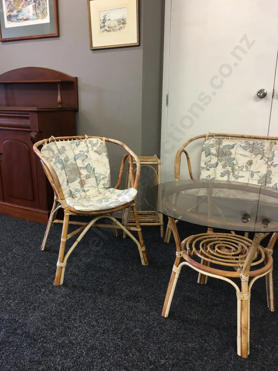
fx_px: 311
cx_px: 139
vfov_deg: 61.7
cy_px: 186
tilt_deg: -13.0
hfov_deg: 48.2
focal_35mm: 29
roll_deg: -1.9
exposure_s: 1/17
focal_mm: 4.15
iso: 32
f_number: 2.2
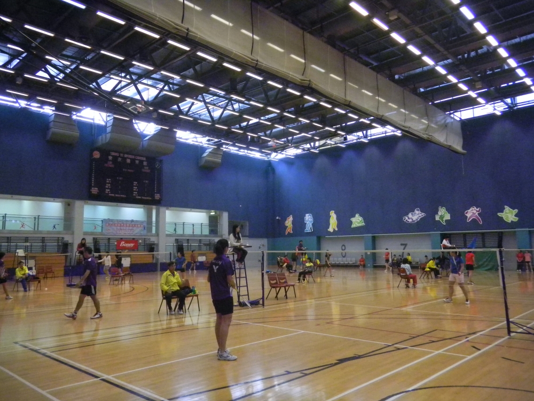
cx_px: 267
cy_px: 200
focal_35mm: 28
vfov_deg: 49.7
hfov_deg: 63.4
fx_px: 432
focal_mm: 5
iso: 800
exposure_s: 1/93.1
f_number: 3.9
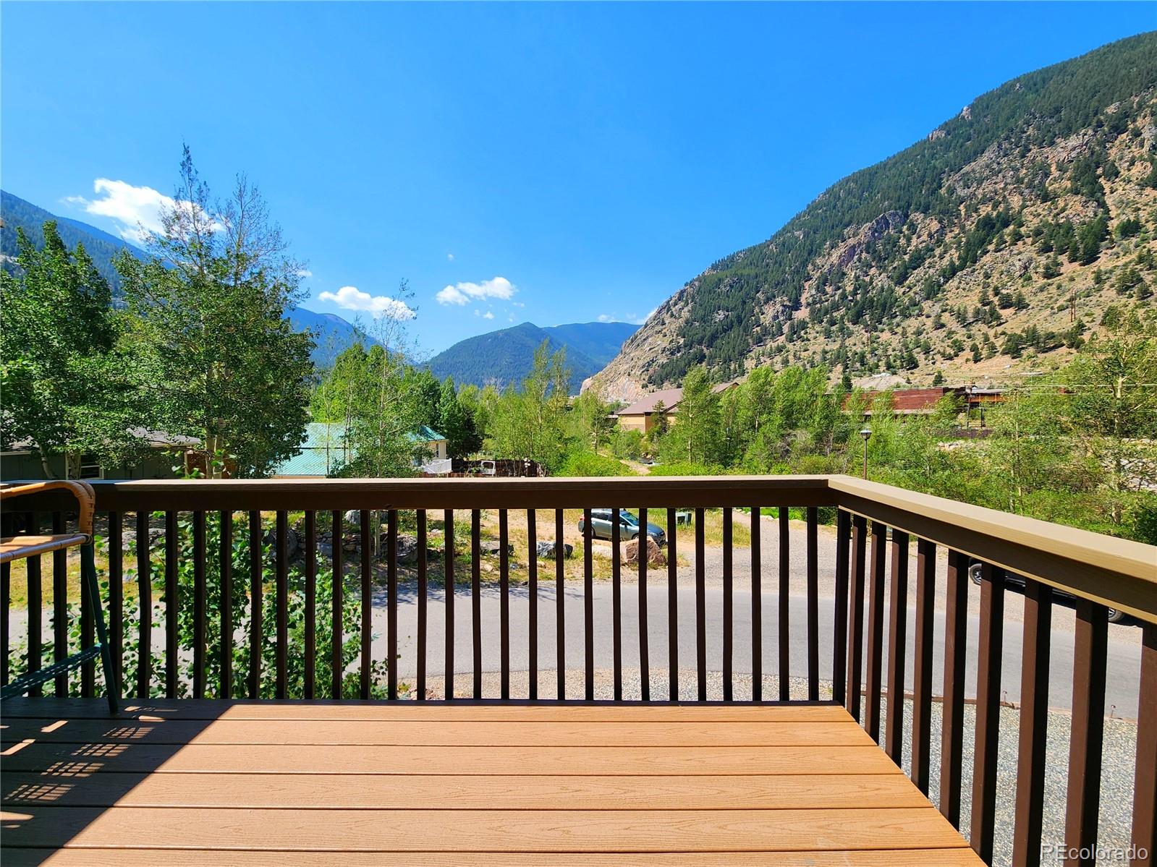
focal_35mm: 13
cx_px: 578
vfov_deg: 89.9
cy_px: 434
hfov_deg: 106.2
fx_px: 434
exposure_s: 1/1429
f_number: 2.2
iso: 50
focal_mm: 2.2
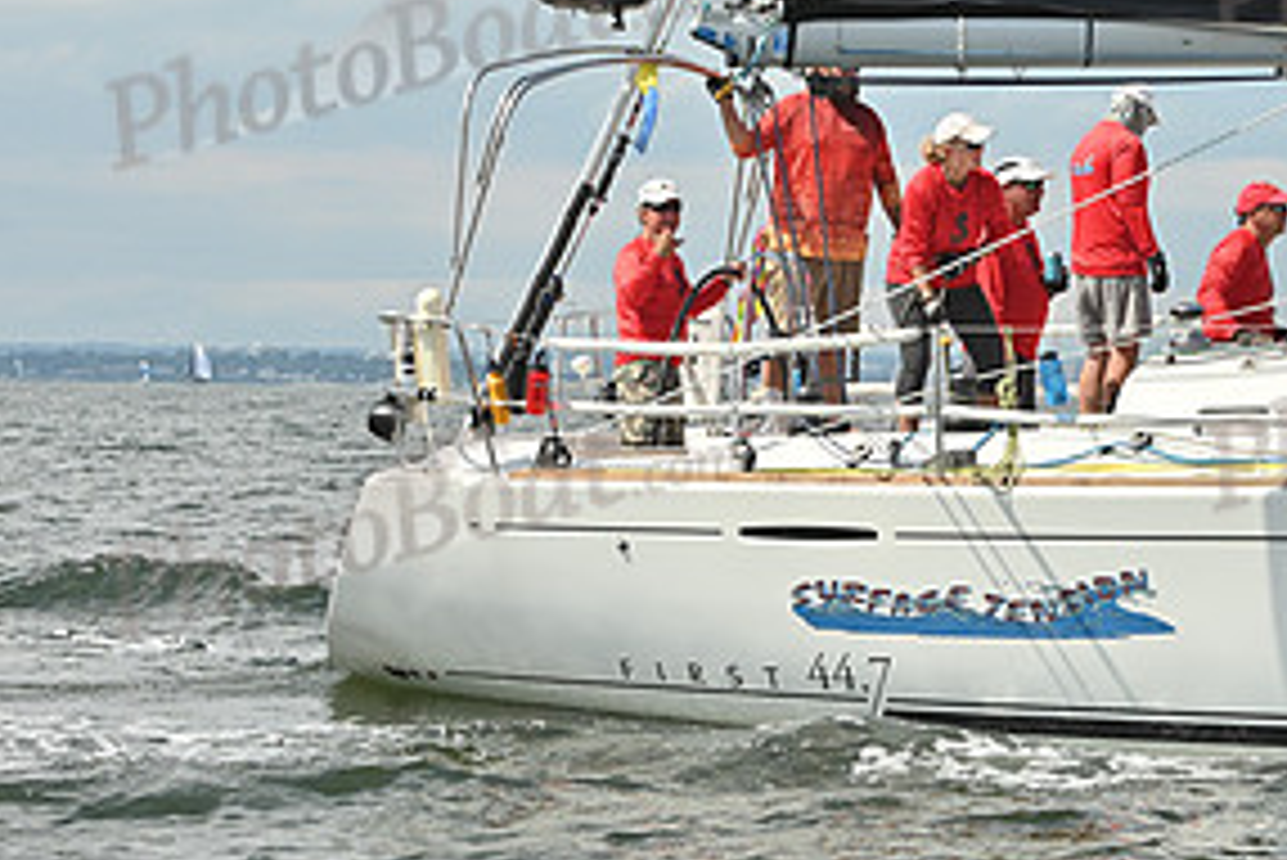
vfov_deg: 9.7
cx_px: 976
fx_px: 5079
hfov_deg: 14.4
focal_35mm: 142
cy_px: 223
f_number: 8
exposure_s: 1/1600
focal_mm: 70
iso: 320
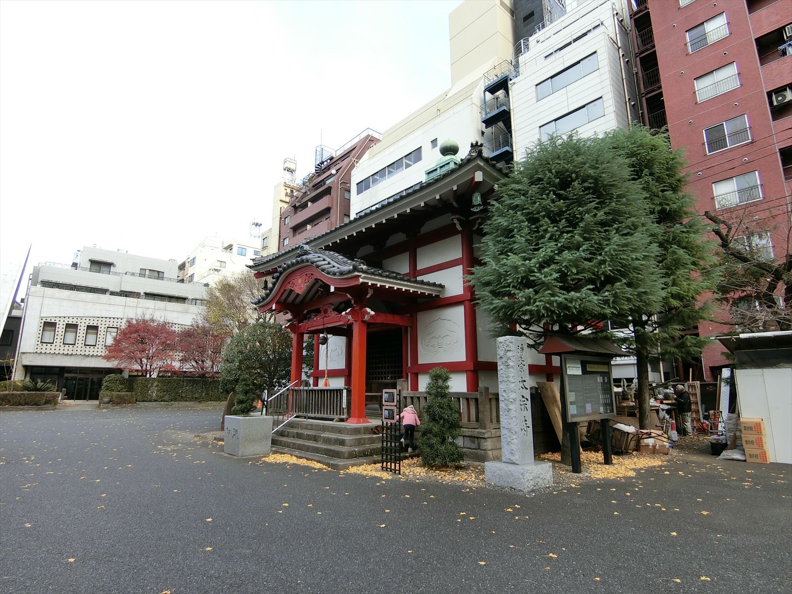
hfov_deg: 84.7
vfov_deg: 68.7
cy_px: 297
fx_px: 435
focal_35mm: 19
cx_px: 396
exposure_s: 1/320
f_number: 2.7
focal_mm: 4.06
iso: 80
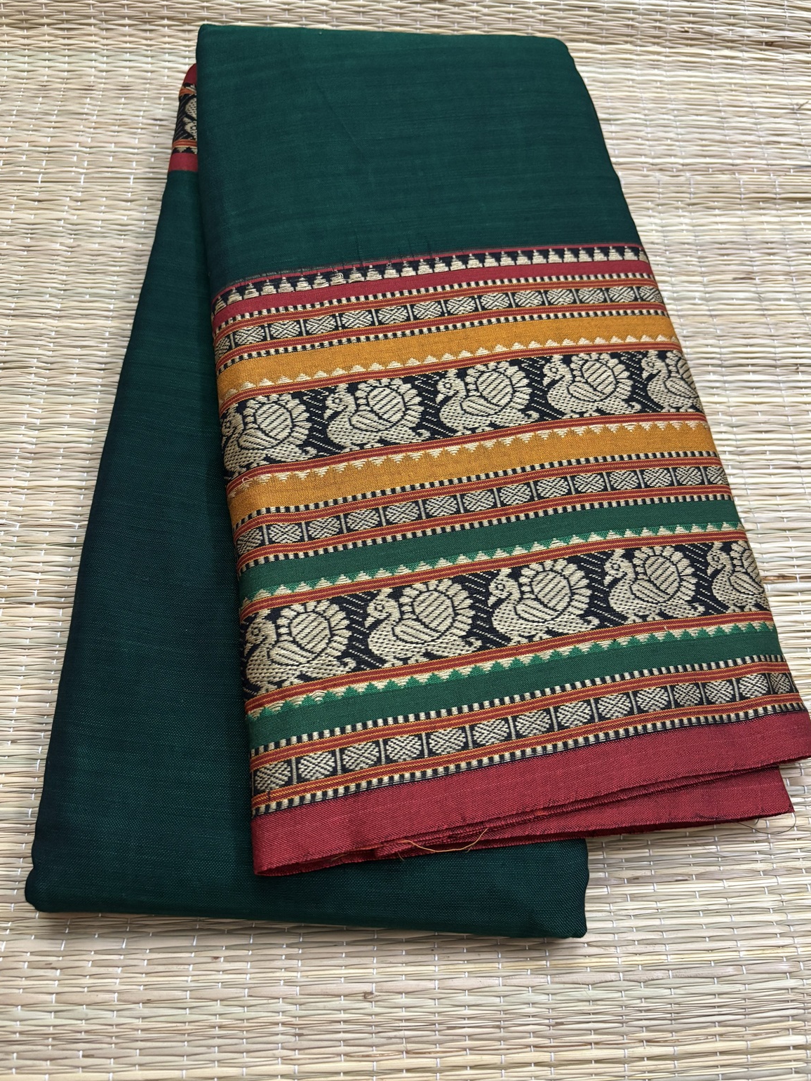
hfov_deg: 51.4
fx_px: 843
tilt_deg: -64.7
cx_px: 406
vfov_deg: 65.3
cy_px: 553
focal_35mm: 27
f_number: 1.6
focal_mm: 5.96
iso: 500
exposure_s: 1/50
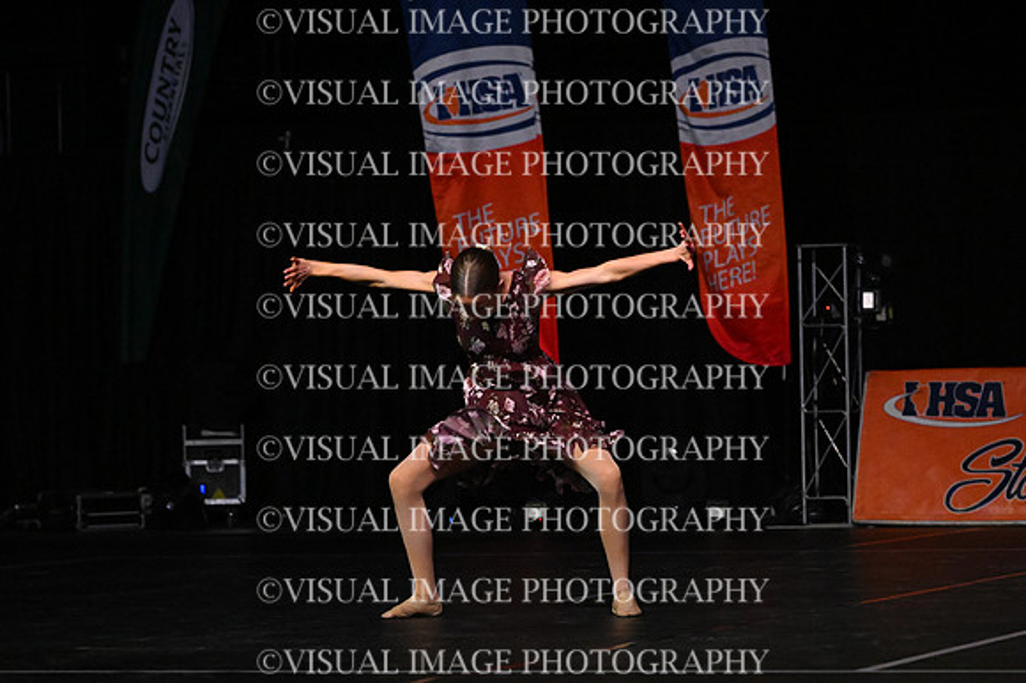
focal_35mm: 153
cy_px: 342
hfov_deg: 13.4
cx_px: 513
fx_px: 4358
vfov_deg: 9.0
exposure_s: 1/1000
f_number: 4
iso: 8000
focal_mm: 102
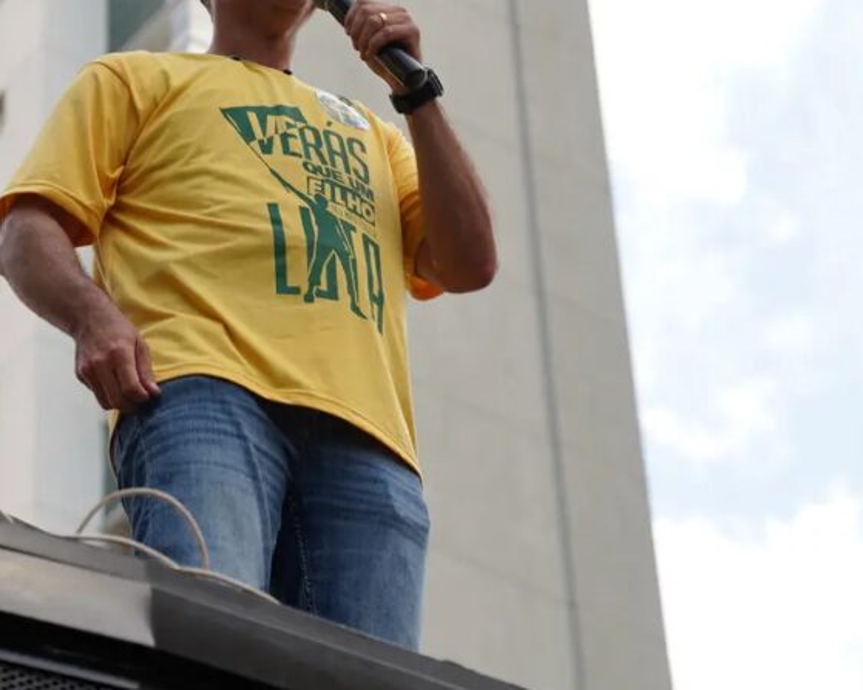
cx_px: 283
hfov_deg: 13.6
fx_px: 3601
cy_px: 210
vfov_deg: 10.9
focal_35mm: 141
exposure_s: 1/160
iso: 200
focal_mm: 70
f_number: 4.5
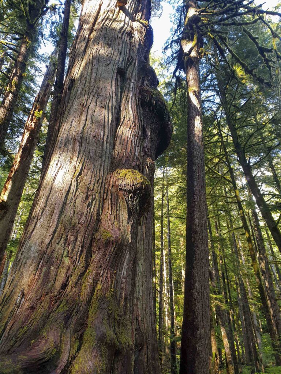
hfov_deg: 53.1
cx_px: 140
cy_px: 187
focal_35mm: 26
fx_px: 281
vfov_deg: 67.3
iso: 100
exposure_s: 1/100
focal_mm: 4.3
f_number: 2.4
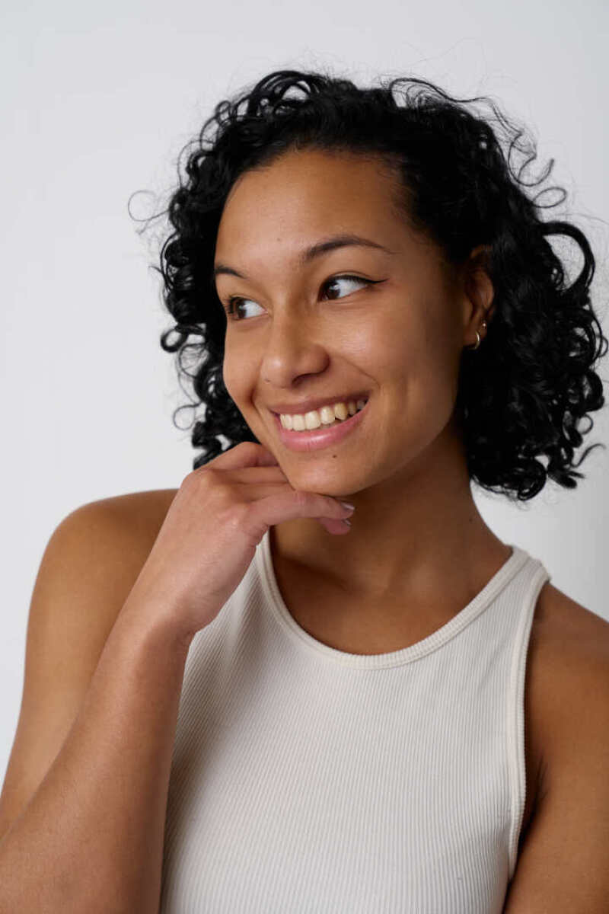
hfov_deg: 22.4
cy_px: 457
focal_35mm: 61
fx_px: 1540
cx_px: 304
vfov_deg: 33.0
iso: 400
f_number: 5.6
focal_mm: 60.7
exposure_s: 1/160
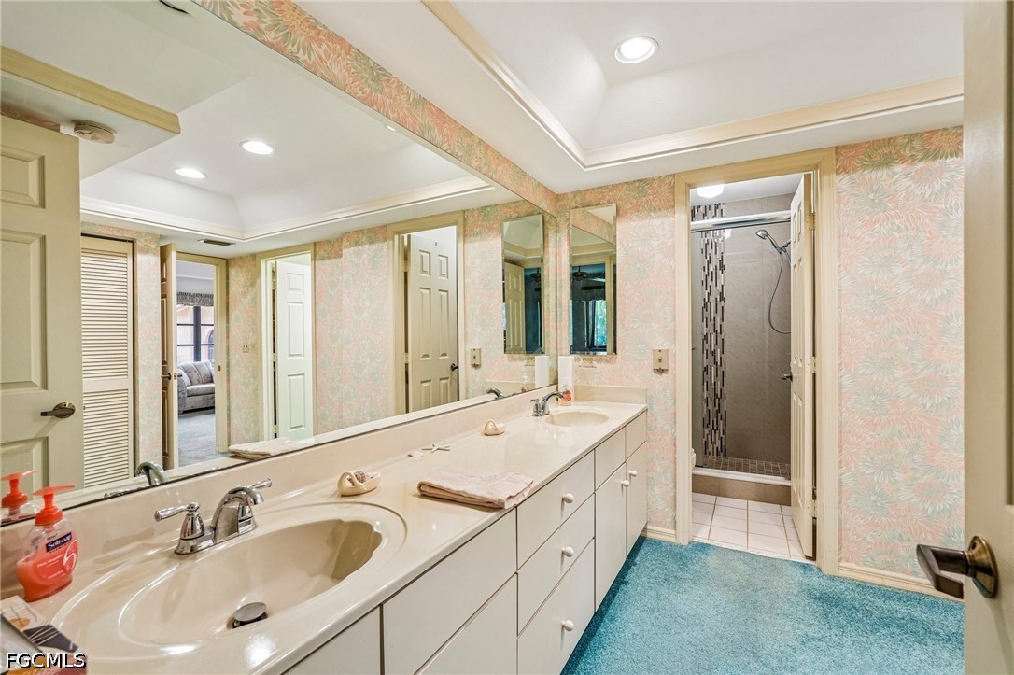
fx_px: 465
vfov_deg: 72.0
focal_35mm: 16
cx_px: 507
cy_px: 338
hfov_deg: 95.0
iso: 400
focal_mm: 16.5
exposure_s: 1/10
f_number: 8
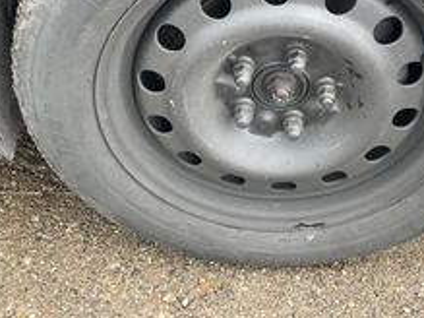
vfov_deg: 26.6
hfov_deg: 36.1
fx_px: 649
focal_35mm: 53
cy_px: 37
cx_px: 250
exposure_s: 1/122
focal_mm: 3
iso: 25
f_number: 1.8
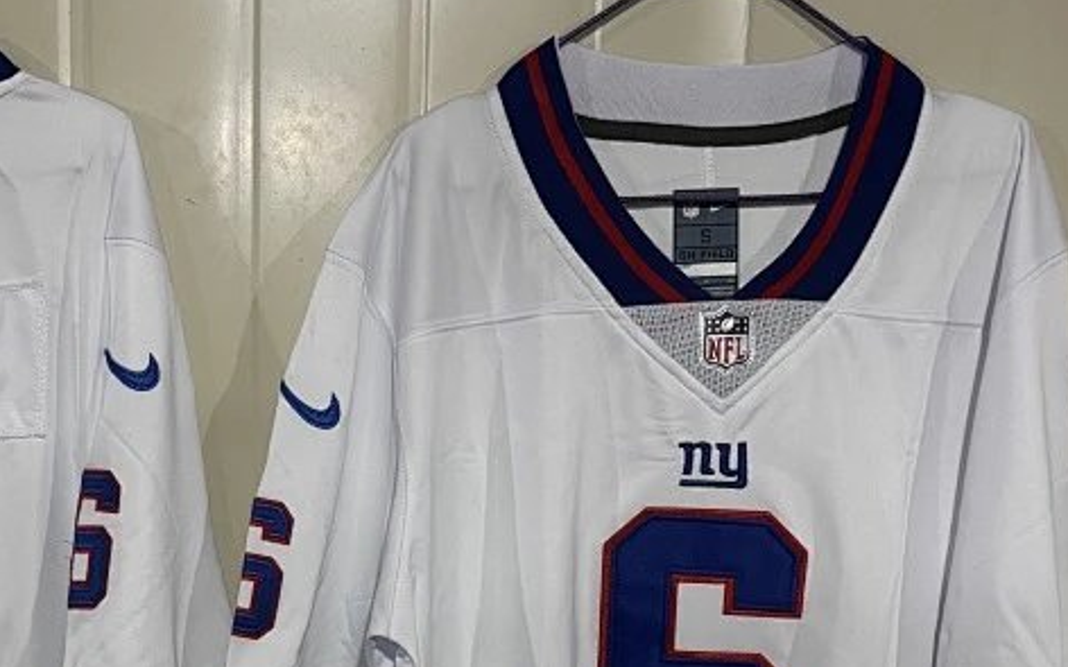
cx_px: 260
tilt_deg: -11.0
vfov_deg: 19.8
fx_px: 1834
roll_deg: -1.2
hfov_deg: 31.9
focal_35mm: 63
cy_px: 726
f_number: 1.6
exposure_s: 1/50
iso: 200
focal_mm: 5.96
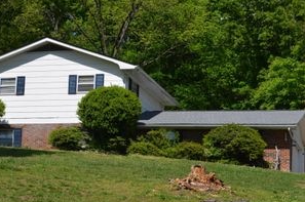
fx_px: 939
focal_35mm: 111
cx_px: 70
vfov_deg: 12.3
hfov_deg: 18.3
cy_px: 87
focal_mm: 44
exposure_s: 1/320
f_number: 9
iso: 100
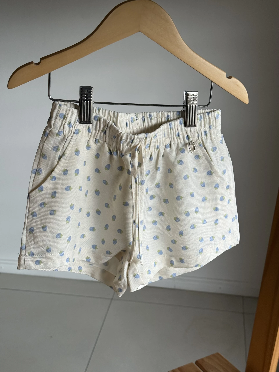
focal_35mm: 48
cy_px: 186
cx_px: 140
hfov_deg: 30.3
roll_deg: -1.2
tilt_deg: -20.2
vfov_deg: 39.7
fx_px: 516
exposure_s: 1/121
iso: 80
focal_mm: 6.76
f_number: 1.78
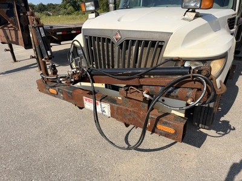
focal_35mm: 24
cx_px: 121
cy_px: 90
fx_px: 168
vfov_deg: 56.8
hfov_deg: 71.6
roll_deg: +2.3
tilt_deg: -19.5
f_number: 1.78
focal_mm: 6.76
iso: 80
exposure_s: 1/4975
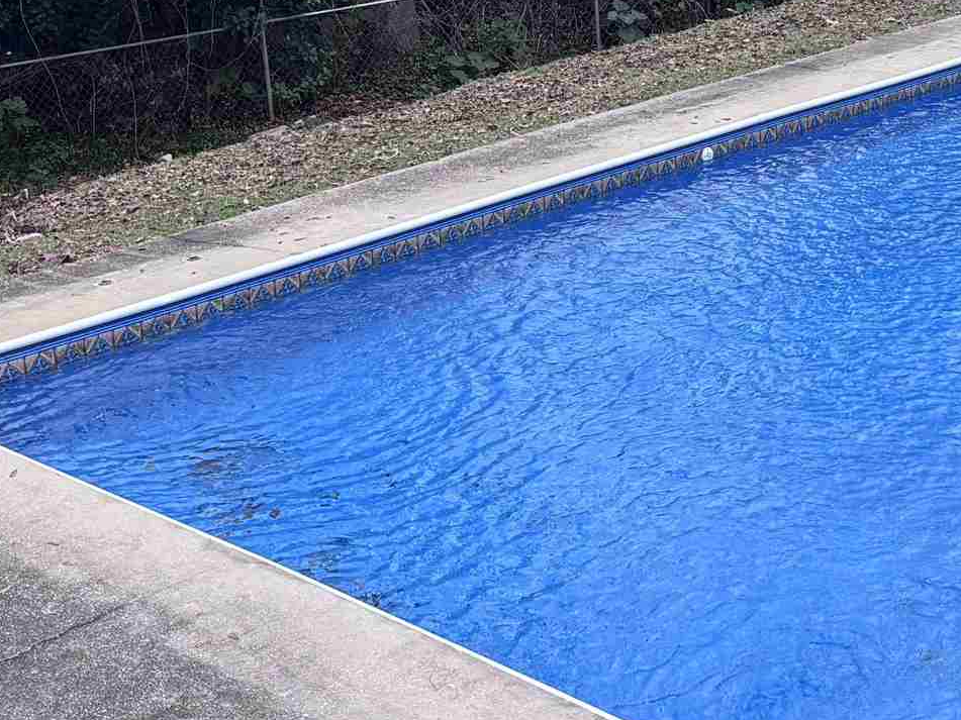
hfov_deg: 23.0
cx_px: 753
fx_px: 2332
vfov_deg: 17.1
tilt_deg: -11.1
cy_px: -13
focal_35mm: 84
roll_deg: +1.7
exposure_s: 1/304
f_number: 1.6
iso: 50
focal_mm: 5.96
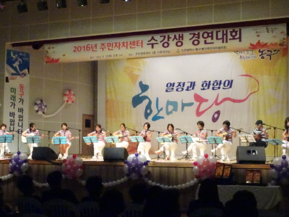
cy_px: 109
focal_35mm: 54
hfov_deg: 35.5
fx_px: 451
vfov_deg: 27.0
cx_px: 153
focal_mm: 7.05
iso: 3200
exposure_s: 1/125
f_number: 6.3
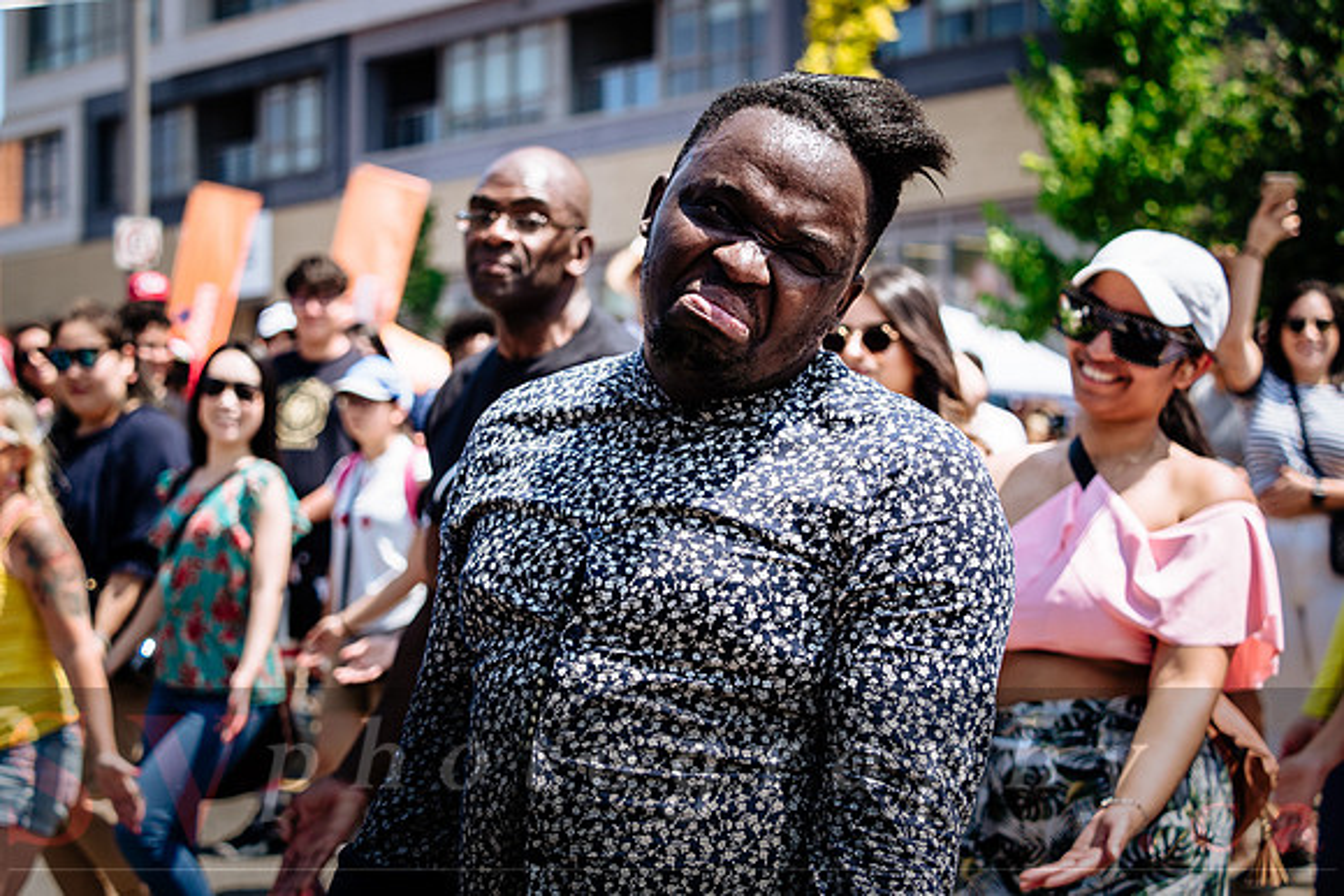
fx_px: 3107
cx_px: 672
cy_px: 448
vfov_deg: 16.4
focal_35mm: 83
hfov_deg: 24.4
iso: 200
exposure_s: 1/1600
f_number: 2.8
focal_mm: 40
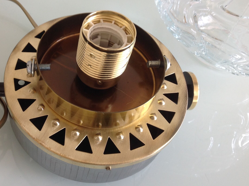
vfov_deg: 29.5
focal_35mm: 49
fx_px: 352
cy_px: 70
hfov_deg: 38.6
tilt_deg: -52.6
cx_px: 87
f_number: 2.4
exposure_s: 1/17
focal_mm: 4.28
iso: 50
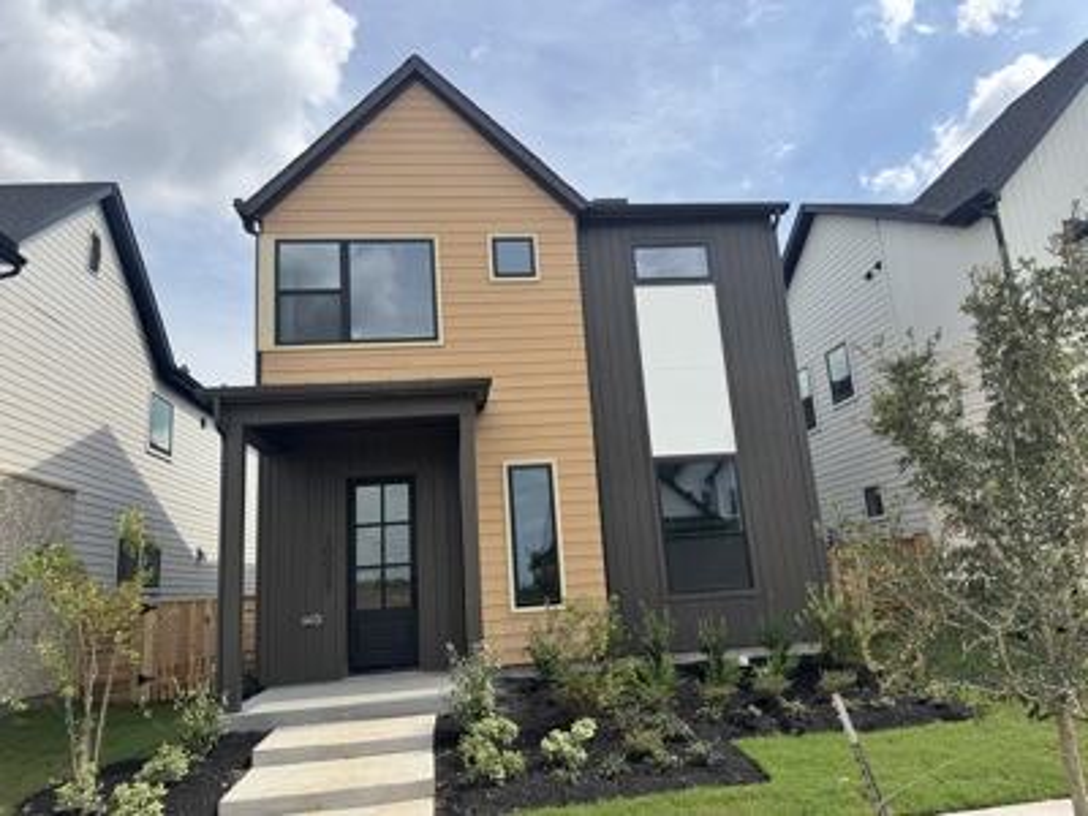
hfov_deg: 71.6
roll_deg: +4.5
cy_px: 408
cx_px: 544
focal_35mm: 24
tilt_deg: +13.9
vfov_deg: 56.8
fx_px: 754
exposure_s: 1/5348
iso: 80
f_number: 1.78
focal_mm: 6.76
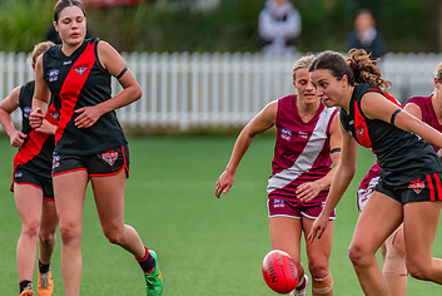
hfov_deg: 2.5
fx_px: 10309
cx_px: 388
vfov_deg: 1.6
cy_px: 220
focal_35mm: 839
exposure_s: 1/800
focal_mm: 420
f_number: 4
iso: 1100
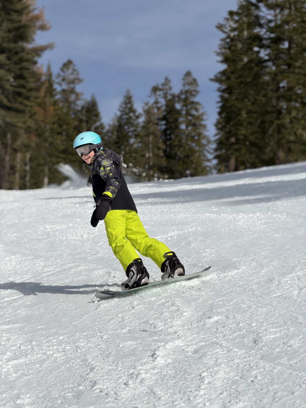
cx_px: 153
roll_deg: -0.1
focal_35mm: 100
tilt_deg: +7.9
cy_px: 204
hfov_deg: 14.8
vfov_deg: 19.6
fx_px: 1179
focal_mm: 16.89
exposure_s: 1/1259
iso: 20
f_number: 2.8
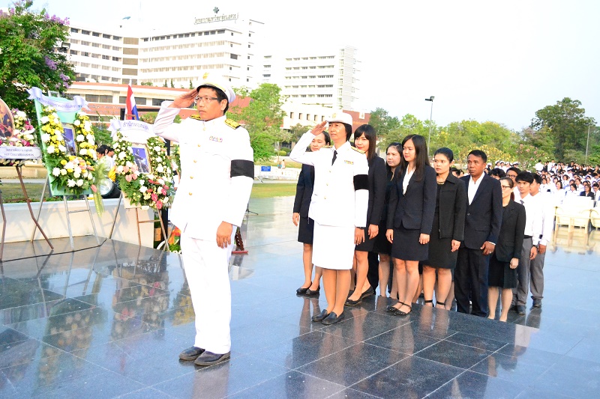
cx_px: 300
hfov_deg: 53.1
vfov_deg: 36.9
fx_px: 600
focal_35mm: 36
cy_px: 200
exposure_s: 1/4000
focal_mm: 24
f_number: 5
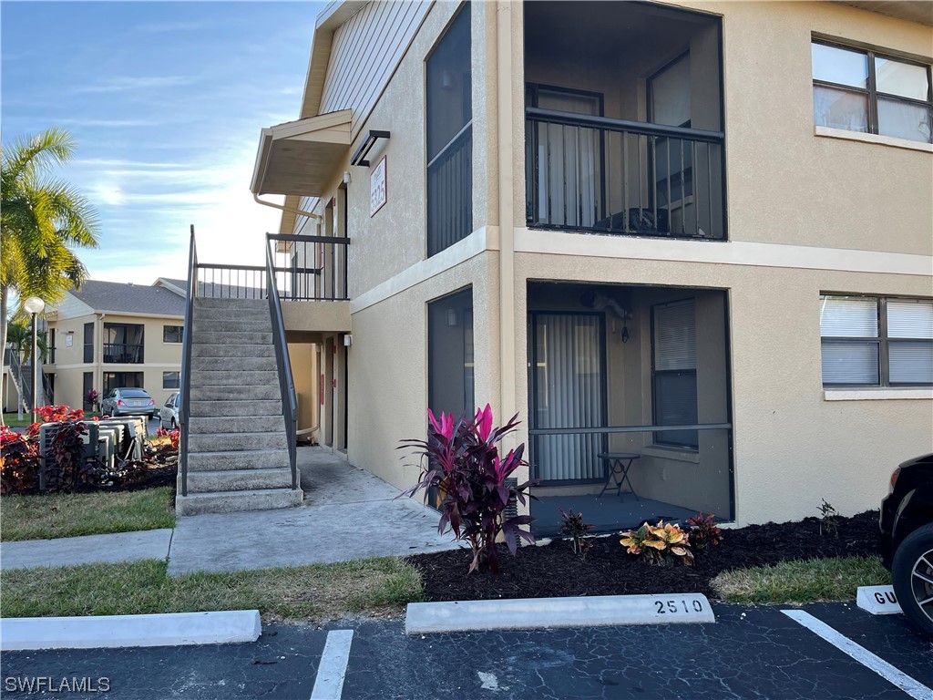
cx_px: 466
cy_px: 350
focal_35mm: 26
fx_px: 701
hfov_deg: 67.3
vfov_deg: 53.1
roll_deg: -0.4
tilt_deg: +2.3
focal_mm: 5.1
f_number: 1.6
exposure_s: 1/649
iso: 32
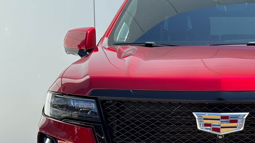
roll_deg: -0.9
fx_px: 717
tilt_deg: -6.7
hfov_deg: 19.9
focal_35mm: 106
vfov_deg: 11.3
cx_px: 211
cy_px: 135
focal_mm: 5.96
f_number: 1.6
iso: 50
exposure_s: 1/1156
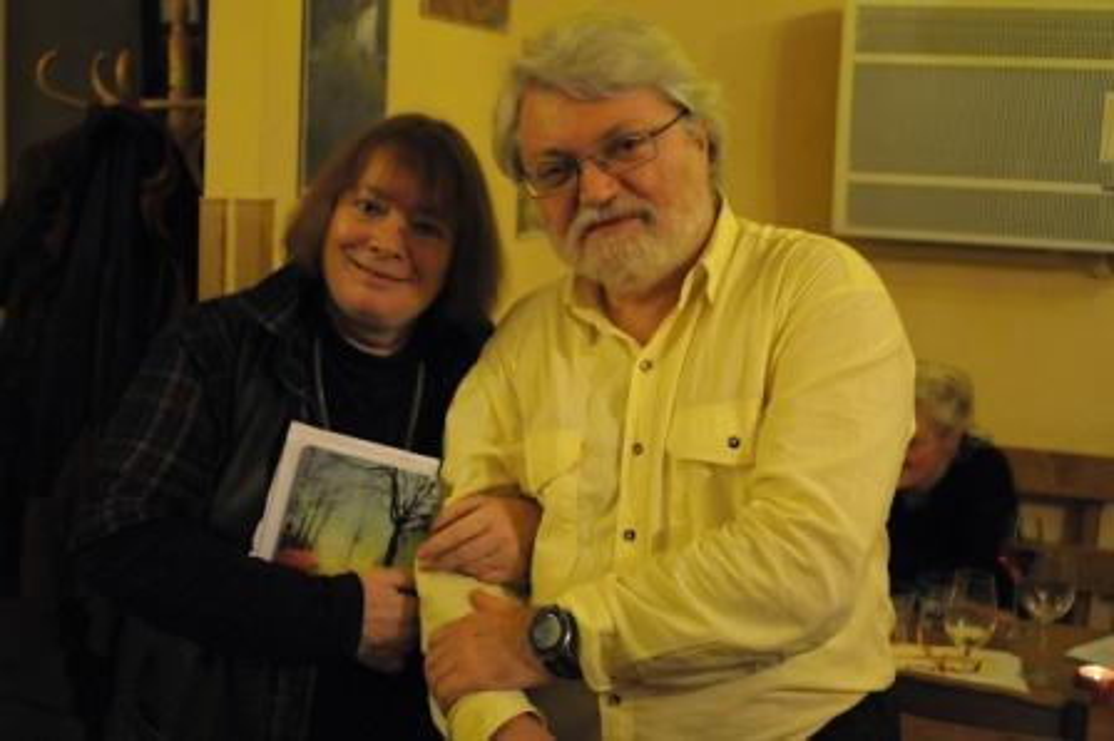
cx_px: 557
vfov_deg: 31.8
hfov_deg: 46.4
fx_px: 1299
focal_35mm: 42
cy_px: 370
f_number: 2.8
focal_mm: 28
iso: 2500
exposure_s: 1/40
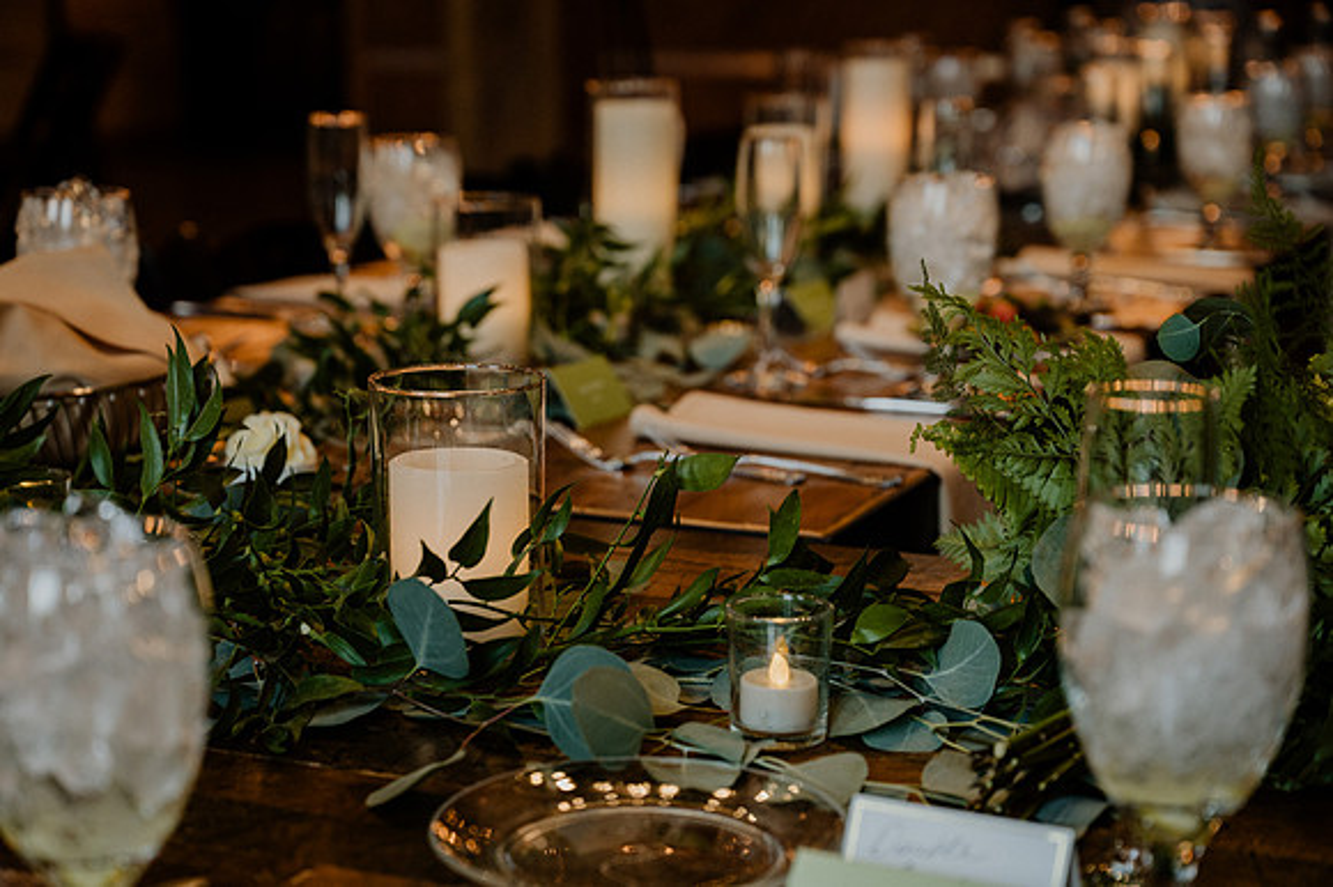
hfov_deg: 28.9
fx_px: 2590
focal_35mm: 70
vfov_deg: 19.4
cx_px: 666
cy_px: 444
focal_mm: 70
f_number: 4
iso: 1000
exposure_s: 1/250
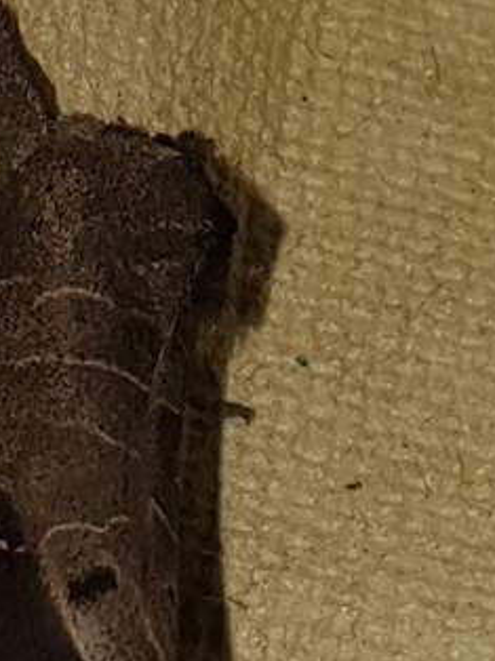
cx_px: 152
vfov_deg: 35.3
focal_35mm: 53
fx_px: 1012
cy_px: 501
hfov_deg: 27.3
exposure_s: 1/866
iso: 50
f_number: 2.4
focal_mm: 4.3
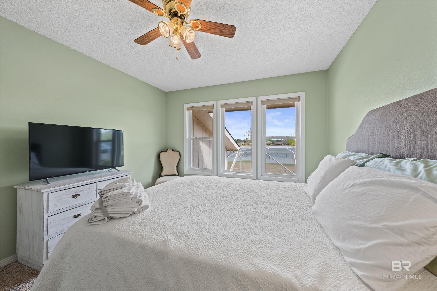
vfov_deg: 90.0
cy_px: 146
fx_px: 146
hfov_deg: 112.6
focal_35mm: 12
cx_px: 218
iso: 320
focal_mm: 12
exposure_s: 1/3
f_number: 8
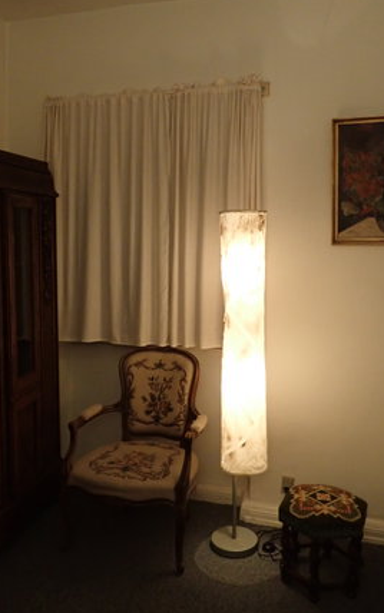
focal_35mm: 33
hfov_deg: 38.3
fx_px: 552
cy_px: 281
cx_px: 208
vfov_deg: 58.0
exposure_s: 1/30
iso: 500
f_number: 2
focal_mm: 4.5
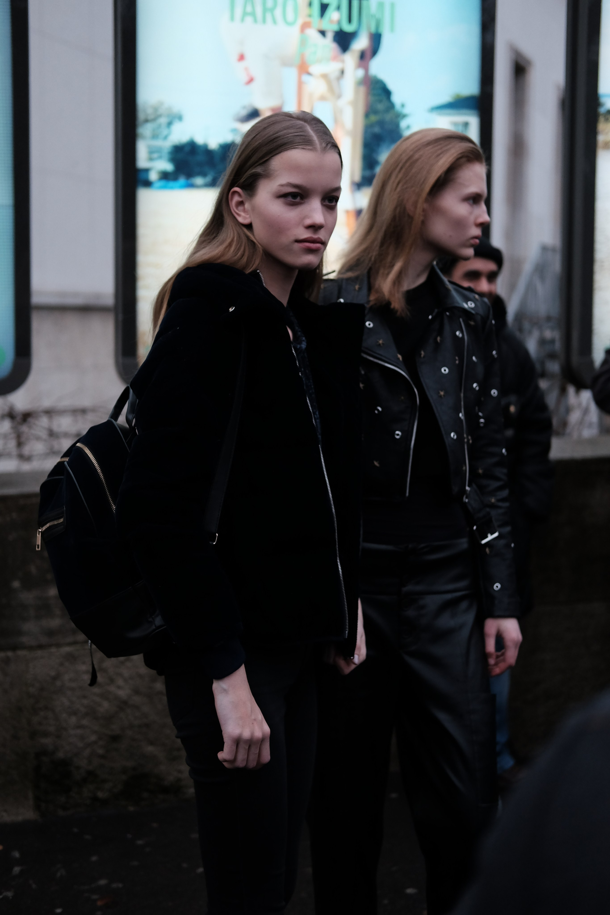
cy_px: 458
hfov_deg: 25.5
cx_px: 305
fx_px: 1347
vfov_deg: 37.5
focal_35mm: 53
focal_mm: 35
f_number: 2
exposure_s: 1/500
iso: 800
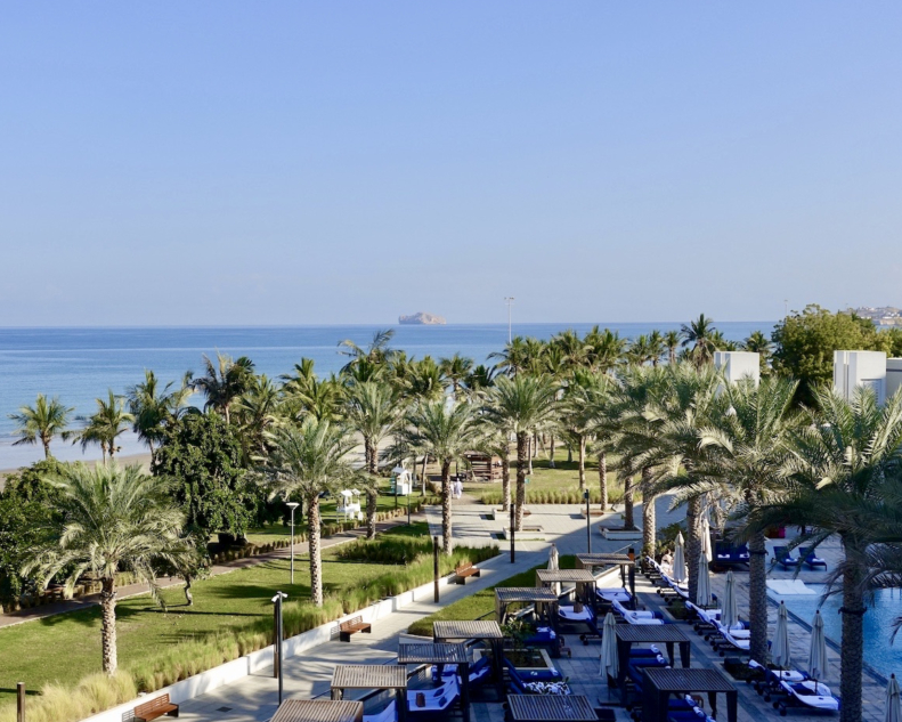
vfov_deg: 34.1
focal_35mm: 44
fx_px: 1175
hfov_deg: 41.7
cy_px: 388
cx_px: 347
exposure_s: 1/500
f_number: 5.6
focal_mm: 13.34
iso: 125
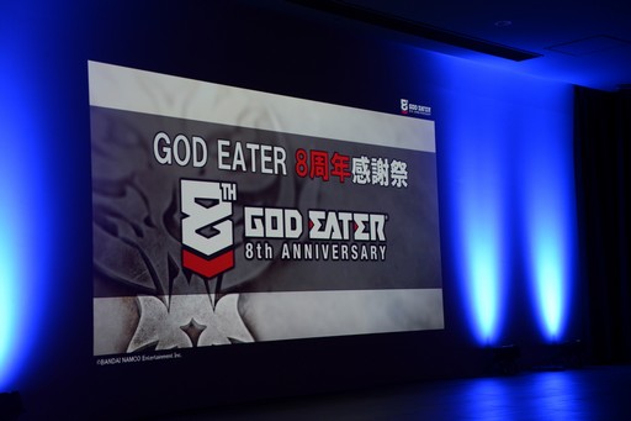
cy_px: 210
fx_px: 1086
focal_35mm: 62
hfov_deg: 32.4
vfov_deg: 21.9
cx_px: 316
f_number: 4.8
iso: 640
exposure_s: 1/60
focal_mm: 62
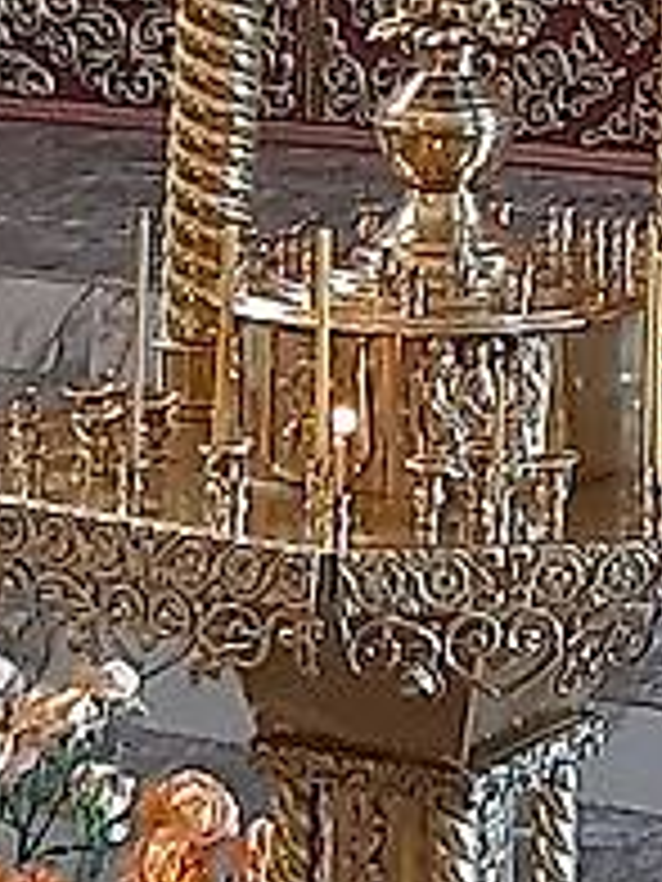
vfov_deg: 11.6
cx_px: 946
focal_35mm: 165
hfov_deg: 8.8
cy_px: -346
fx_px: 4207
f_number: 1.7
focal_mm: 3.93
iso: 250
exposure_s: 1/50
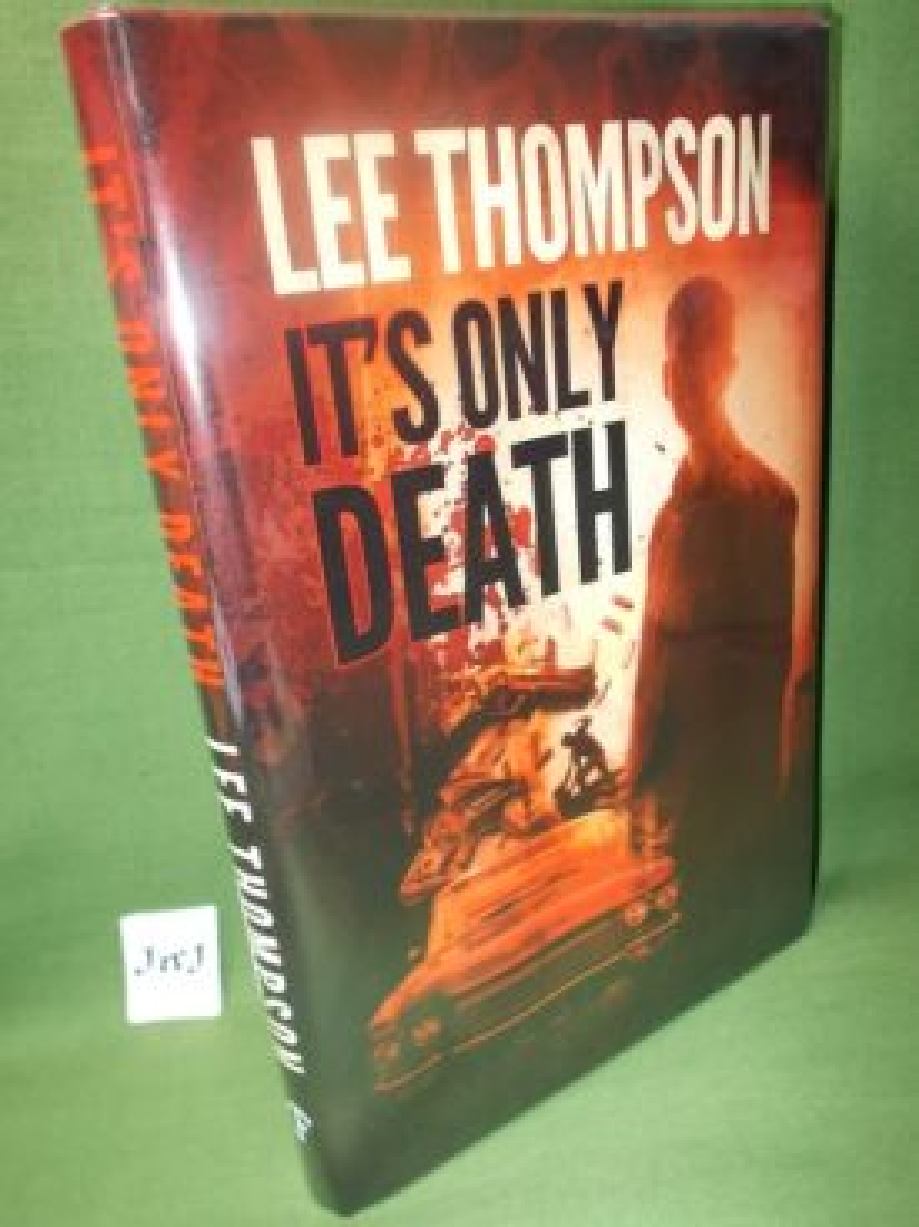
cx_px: 460
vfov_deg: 60.0
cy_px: 614
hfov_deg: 46.8
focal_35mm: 30
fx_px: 1063
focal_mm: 5.3
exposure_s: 1/25
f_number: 3.4
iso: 200
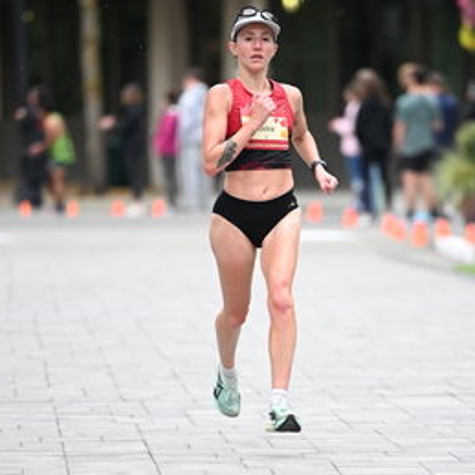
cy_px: 323
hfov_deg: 4.9
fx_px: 5604
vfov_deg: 4.9
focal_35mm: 361
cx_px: 283
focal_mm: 200
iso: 1600
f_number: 2.8
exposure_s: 1/1250
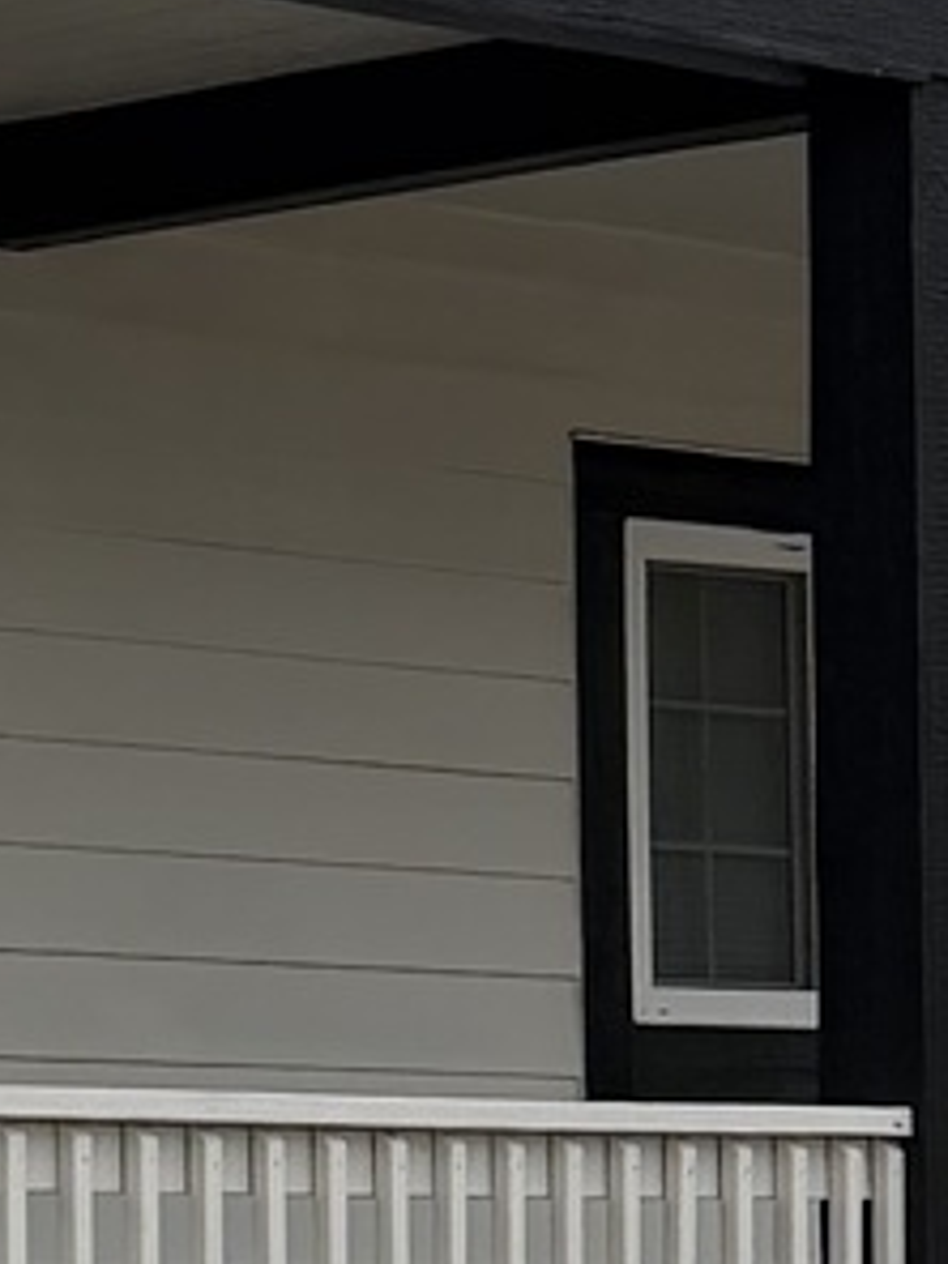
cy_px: 828
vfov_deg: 10.6
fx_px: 6828
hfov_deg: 7.7
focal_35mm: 187
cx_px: -820
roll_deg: -2.0
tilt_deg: +4.6
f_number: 1.78
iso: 125
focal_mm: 6.76
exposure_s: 1/10309
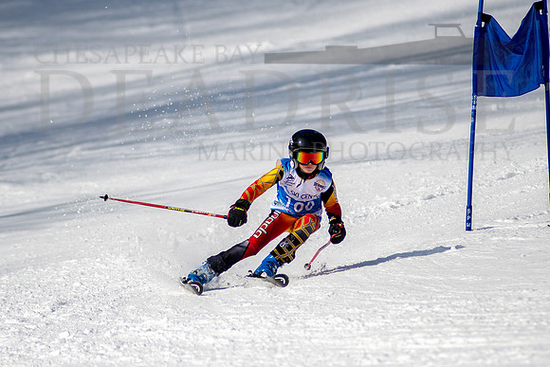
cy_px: 182
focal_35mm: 698
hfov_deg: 3.0
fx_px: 10663
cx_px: 259
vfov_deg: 2.0
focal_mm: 300
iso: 100
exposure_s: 1/6400
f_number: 2.8
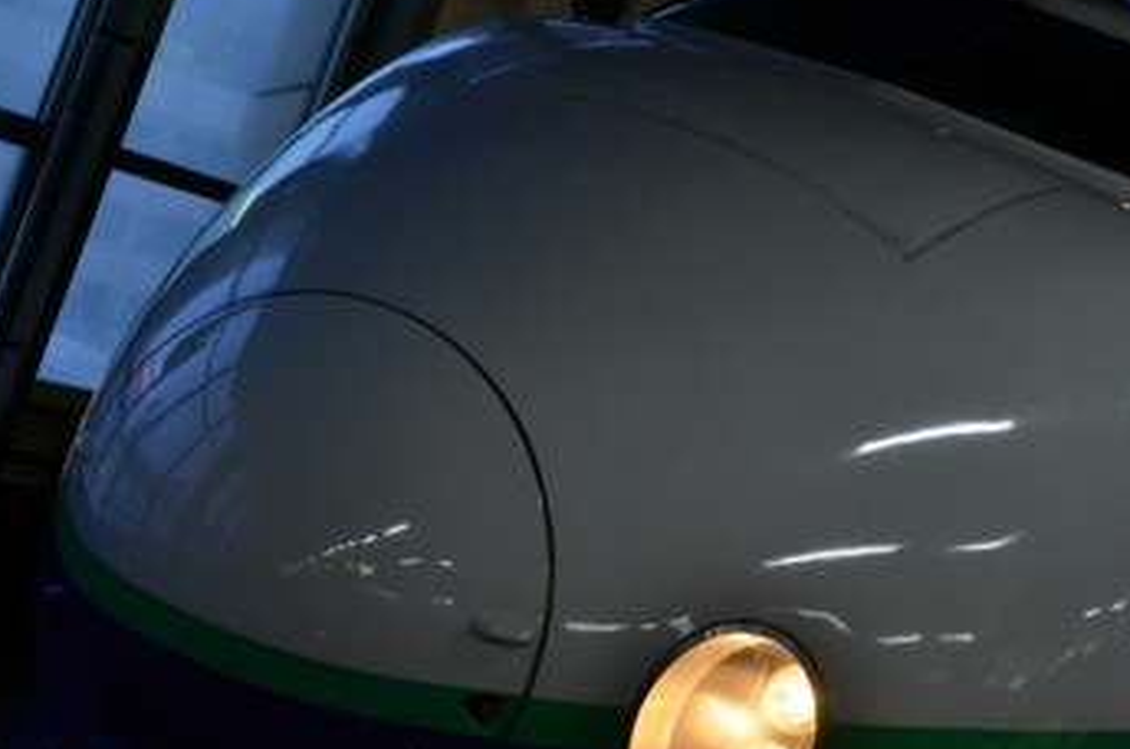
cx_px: 644
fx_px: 3196
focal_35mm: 102
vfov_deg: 13.4
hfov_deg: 20.0
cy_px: 332
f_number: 5
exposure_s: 1/30
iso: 500
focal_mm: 52
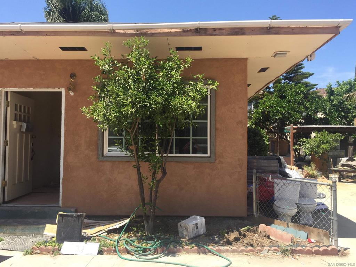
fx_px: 298
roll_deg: -0.4
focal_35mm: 29
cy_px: 134
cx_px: 178
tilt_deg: +0.6
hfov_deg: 61.7
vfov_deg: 48.2
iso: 32
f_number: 2.2
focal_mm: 4.15
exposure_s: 1/1130
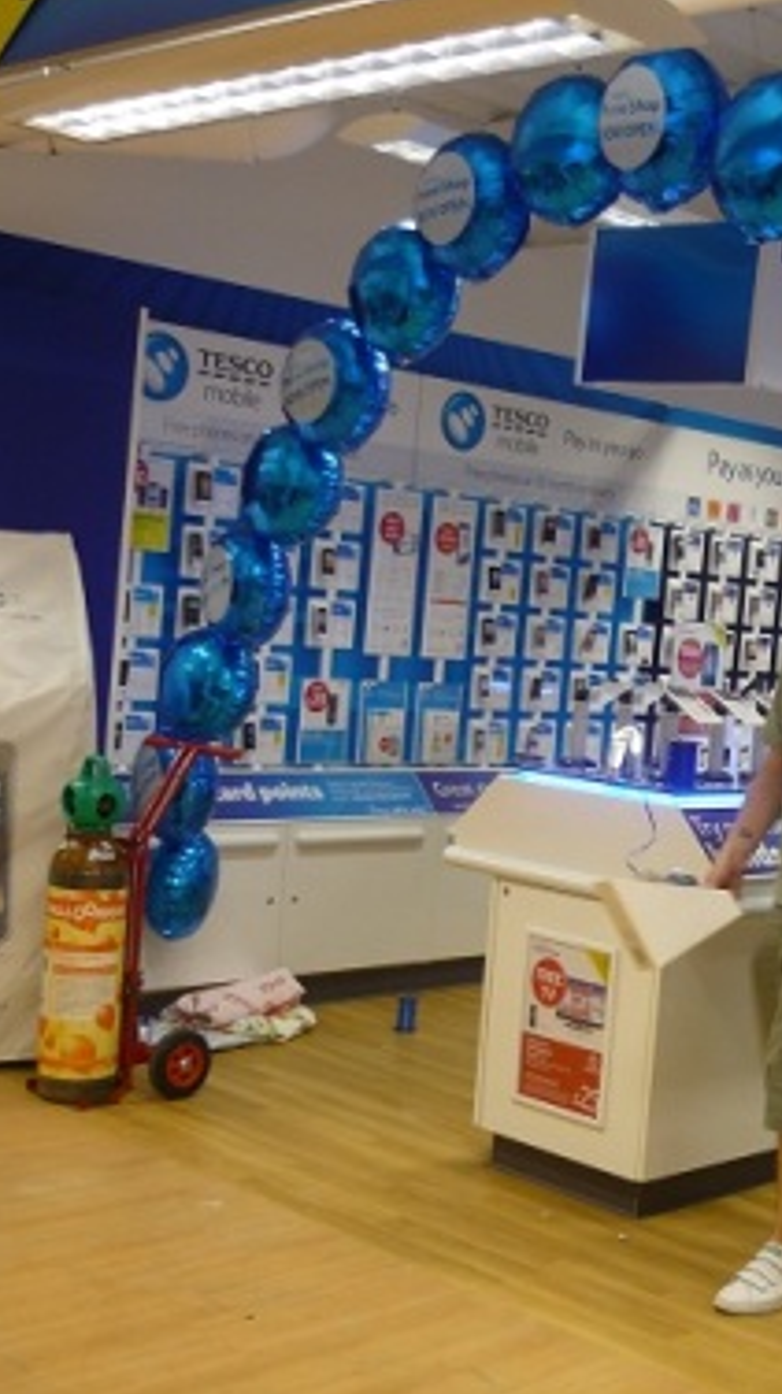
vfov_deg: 42.1
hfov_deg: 23.6
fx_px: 1810
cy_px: 701
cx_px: 738
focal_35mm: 49
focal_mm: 5.5
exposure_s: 1/60
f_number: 2.8
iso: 100
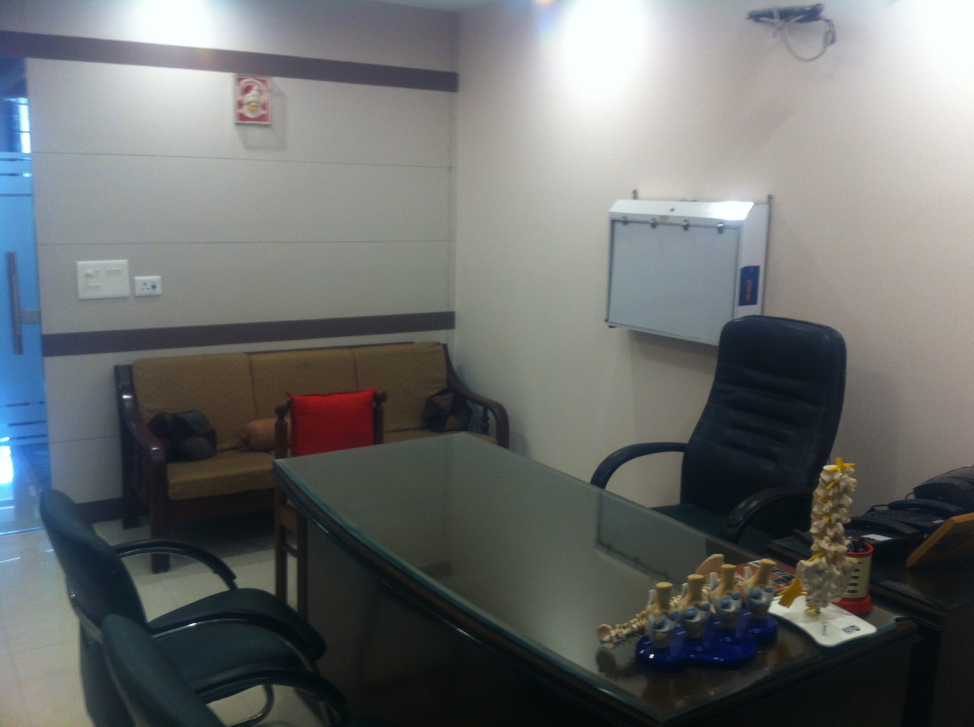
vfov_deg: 40.6
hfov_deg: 52.7
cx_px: 487
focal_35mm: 35
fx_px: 983
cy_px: 364
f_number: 2.8
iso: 100
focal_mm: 3.85
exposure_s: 1/15
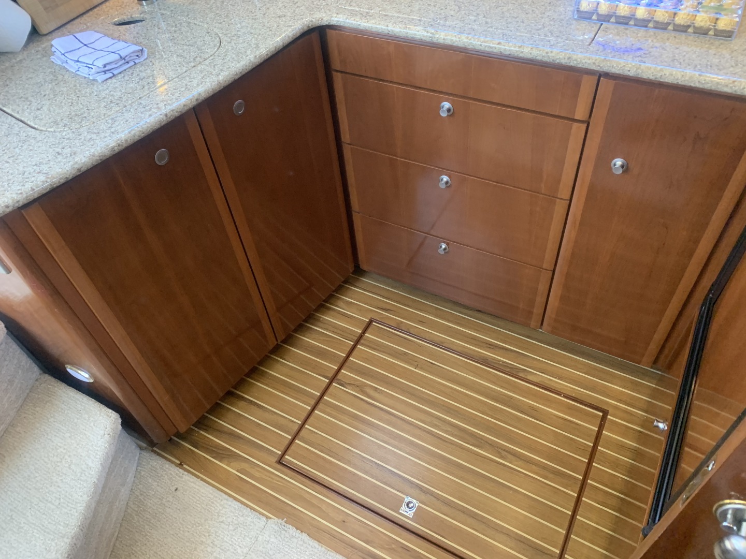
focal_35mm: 26
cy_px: 280
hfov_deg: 67.3
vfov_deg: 53.1
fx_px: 560
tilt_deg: -48.1
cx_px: 373
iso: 320
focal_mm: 4.25
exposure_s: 1/60
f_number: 1.8
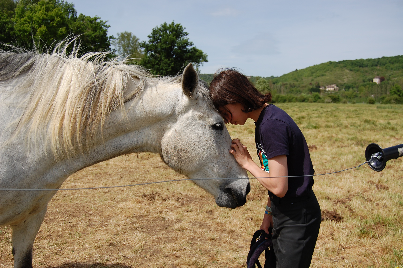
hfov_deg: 55.1
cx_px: 202
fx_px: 386
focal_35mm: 34
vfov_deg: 38.3
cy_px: 134
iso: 200
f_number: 5
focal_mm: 23
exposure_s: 1/1250
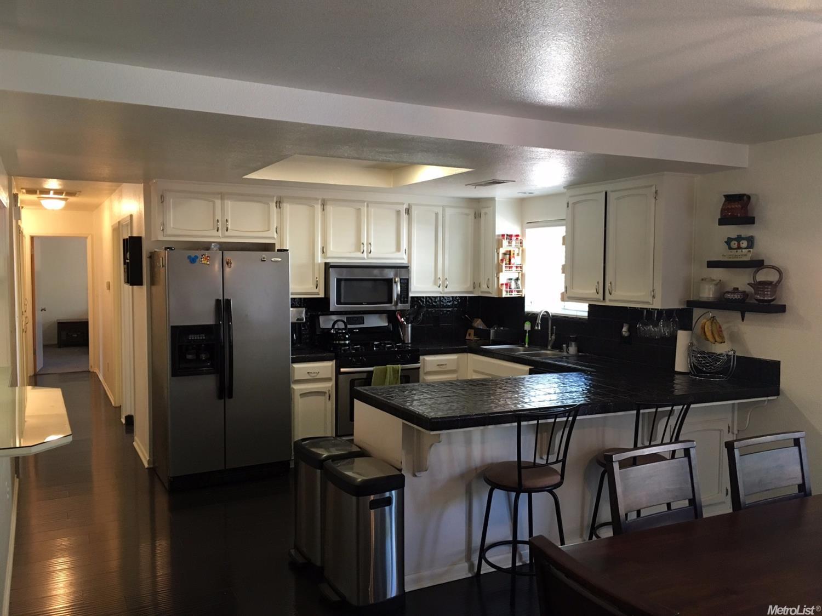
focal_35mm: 29
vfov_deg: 48.2
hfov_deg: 61.7
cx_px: 411
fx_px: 688
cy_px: 308
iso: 125
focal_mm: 4.15
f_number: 2.2
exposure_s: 1/30
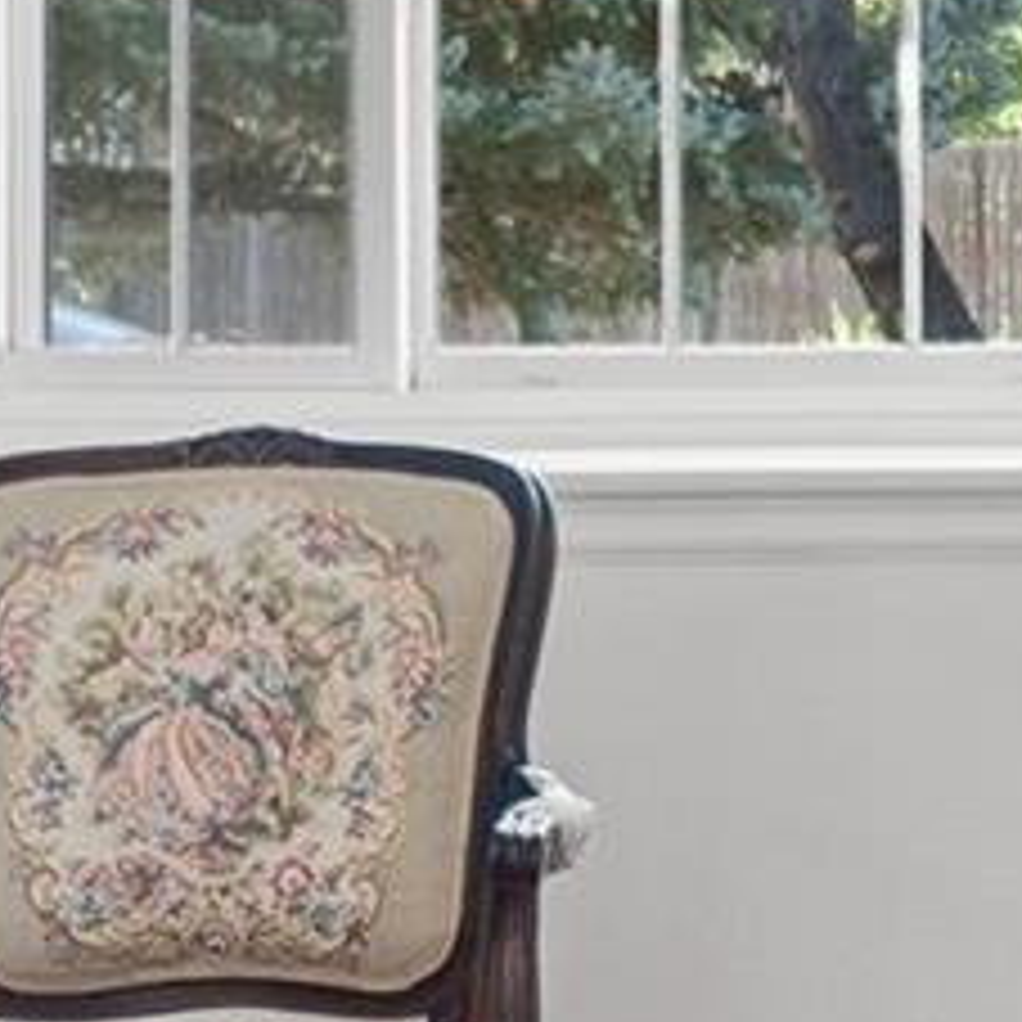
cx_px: 1810
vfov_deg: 10.1
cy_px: -36
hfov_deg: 9.7
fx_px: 5712
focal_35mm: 171
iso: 200
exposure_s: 1/5
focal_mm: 19
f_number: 4.5
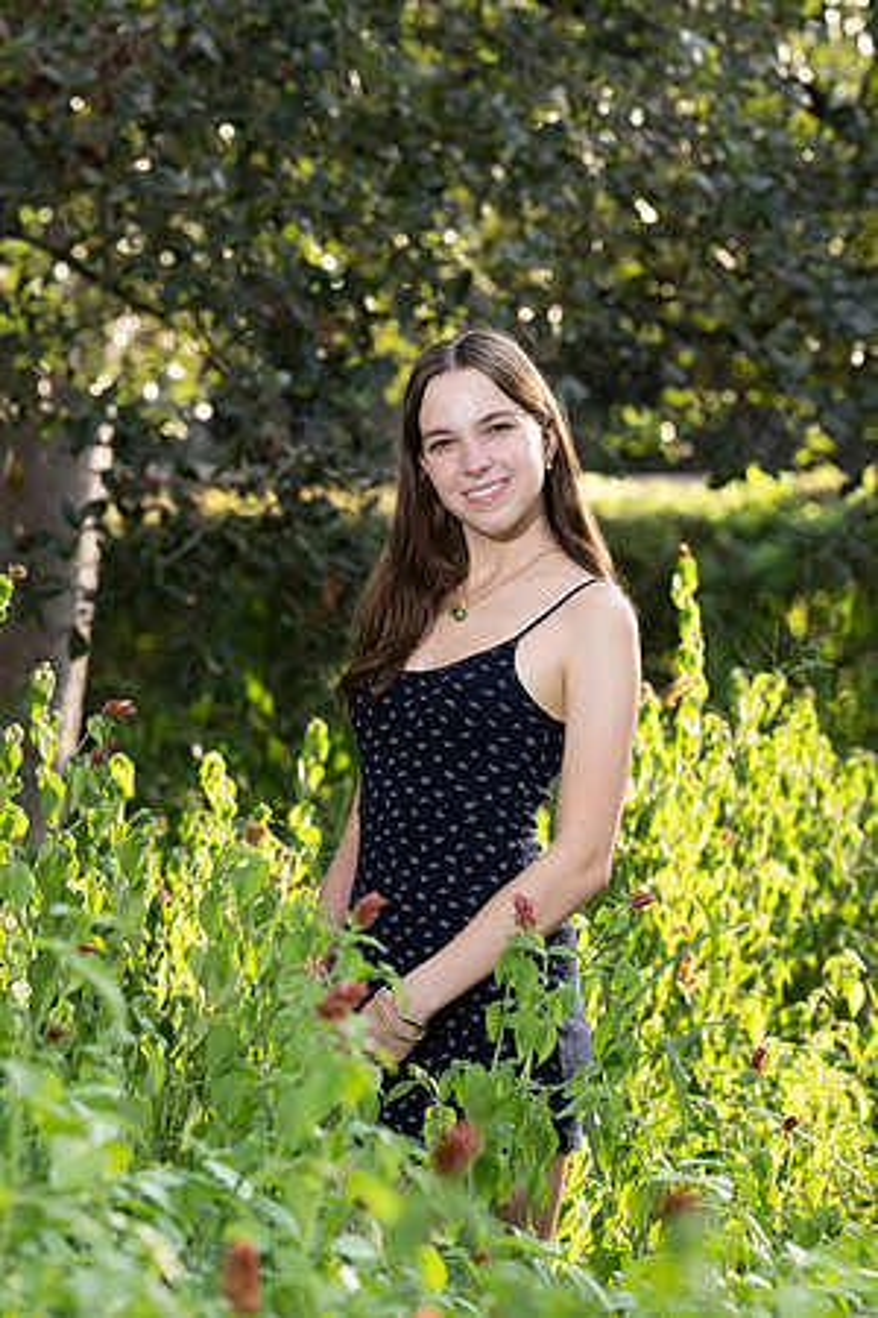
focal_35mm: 200
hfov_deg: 6.9
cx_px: 439
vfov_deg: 10.3
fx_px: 7316
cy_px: 659
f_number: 8
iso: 640
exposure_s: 1/200
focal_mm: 200
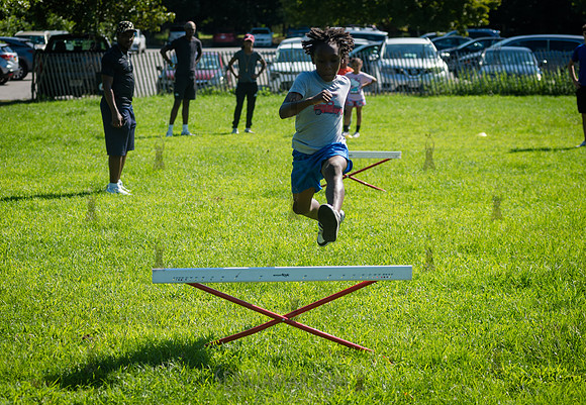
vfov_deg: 13.1
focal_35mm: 107
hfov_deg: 18.9
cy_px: 226
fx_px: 1760
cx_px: 279
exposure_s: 1/1250
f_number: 4
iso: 200
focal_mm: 86
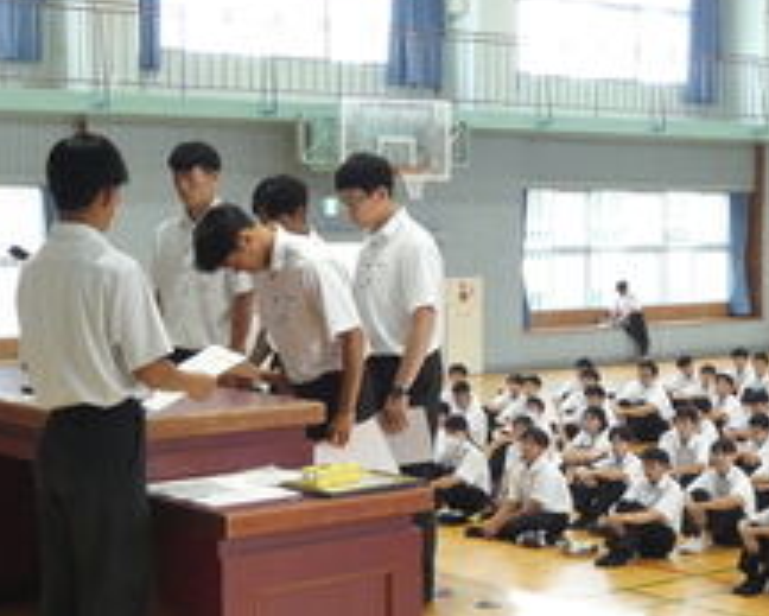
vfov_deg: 20.2
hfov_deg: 25.0
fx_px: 1730
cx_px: 474
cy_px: 303
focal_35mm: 76
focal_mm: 6.2
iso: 500
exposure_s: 1/80
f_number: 3.4
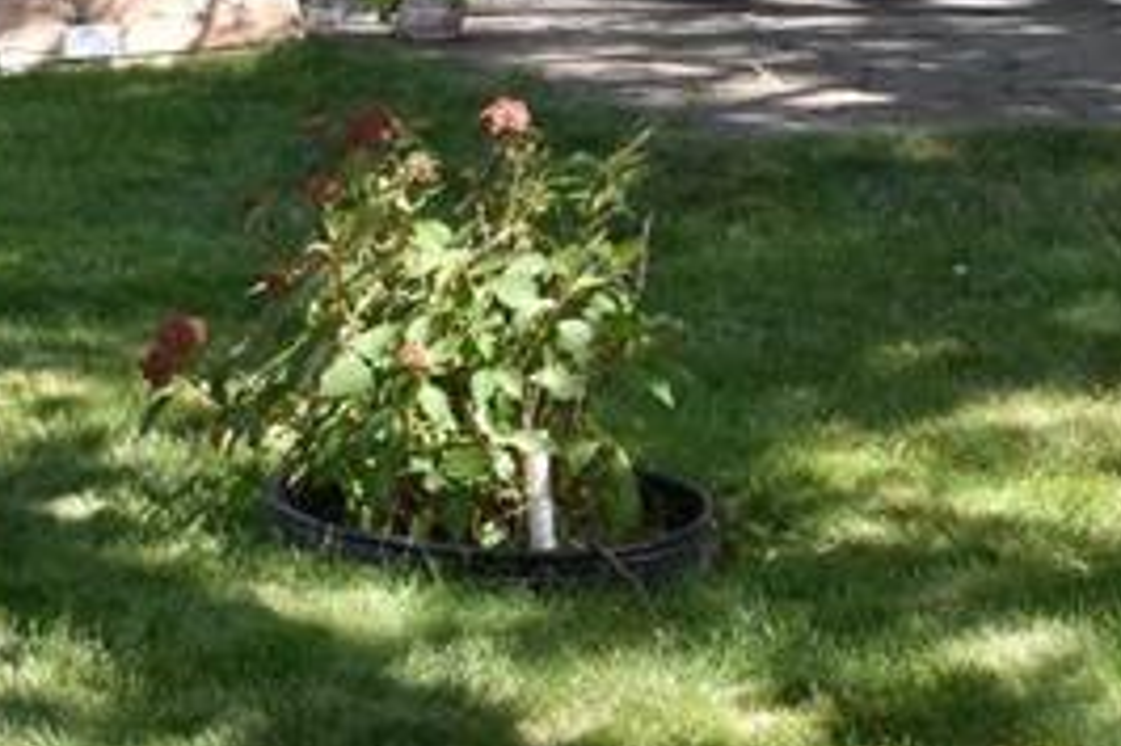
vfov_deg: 13.1
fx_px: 3236
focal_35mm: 104
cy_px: 228
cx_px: 683
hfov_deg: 19.6
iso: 400
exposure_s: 1/200
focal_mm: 18
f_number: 7.1
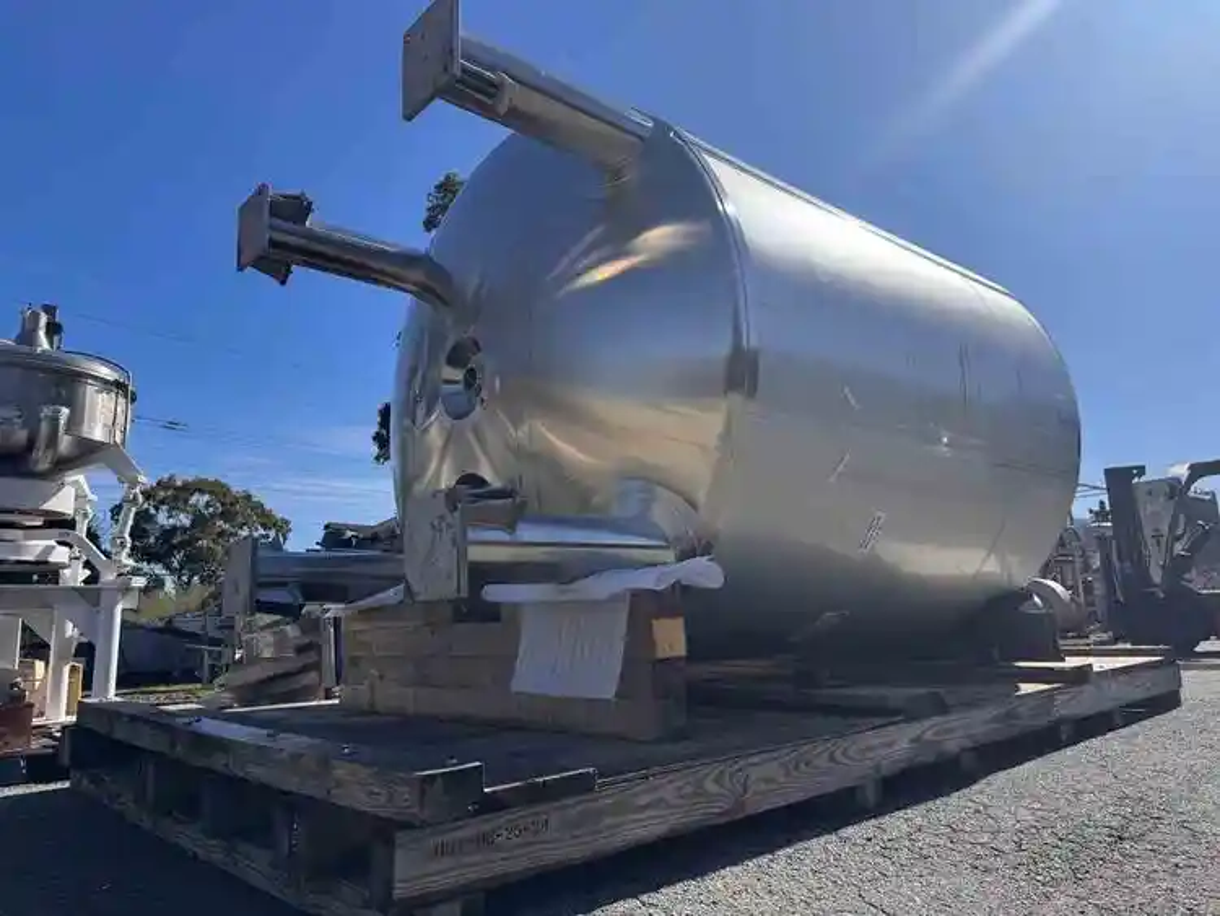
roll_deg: +2.7
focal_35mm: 24
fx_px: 846
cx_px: 610
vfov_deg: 56.8
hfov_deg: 71.6
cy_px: 458
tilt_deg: +11.4
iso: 80
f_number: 1.78
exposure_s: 1/5348
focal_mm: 6.76
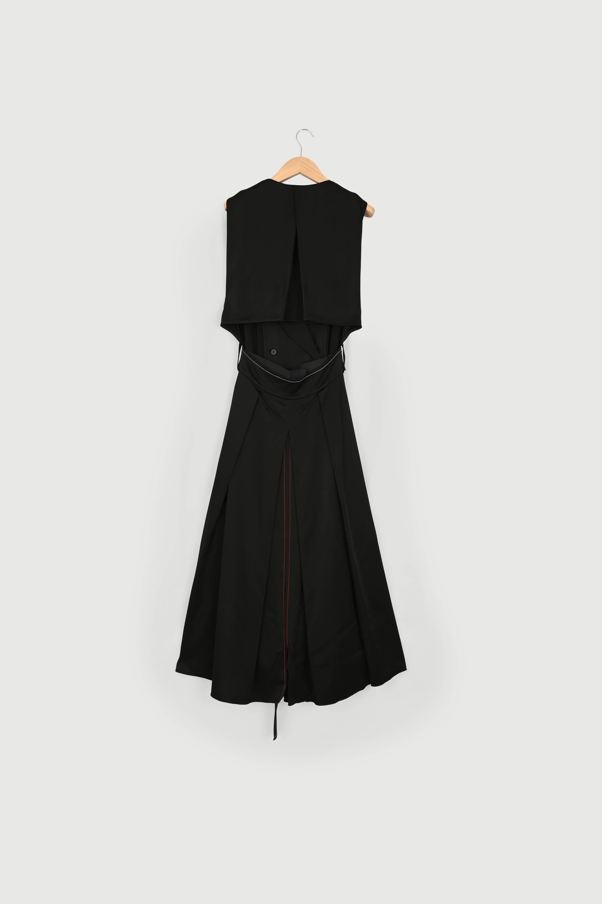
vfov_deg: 51.9
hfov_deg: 35.9
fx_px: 928
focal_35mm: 37
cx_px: 301
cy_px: 452
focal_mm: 37
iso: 200
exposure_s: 1/100
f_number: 11
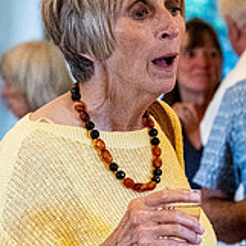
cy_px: 125
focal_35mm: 215
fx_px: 1729
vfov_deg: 8.1
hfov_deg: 8.1
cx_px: 301
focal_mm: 70
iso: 6400
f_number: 4.5
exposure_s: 1/400
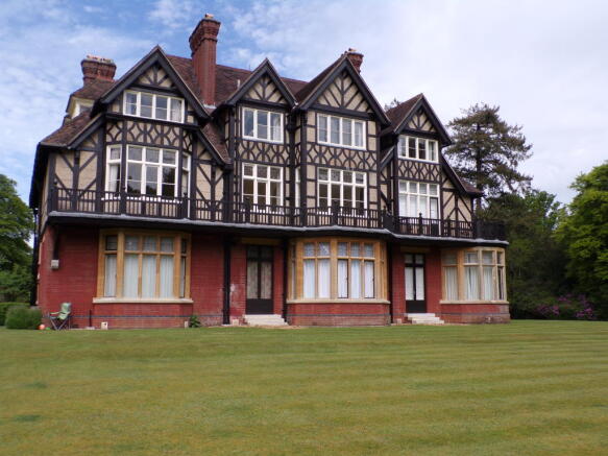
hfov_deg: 56.8
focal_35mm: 32
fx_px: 562
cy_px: 228
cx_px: 304
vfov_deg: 44.1
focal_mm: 5.8
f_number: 4.6
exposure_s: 1/450
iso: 80
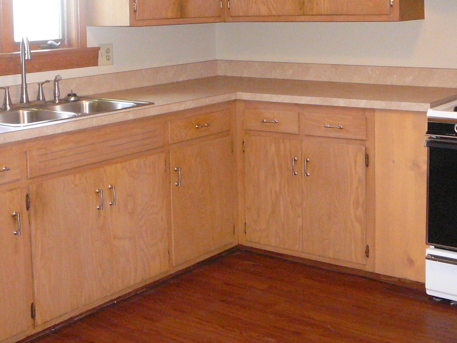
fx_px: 739
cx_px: 224
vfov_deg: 25.7
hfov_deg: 34.3
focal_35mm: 56
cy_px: 74
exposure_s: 1/30
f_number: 2.8
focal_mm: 5.2
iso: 400
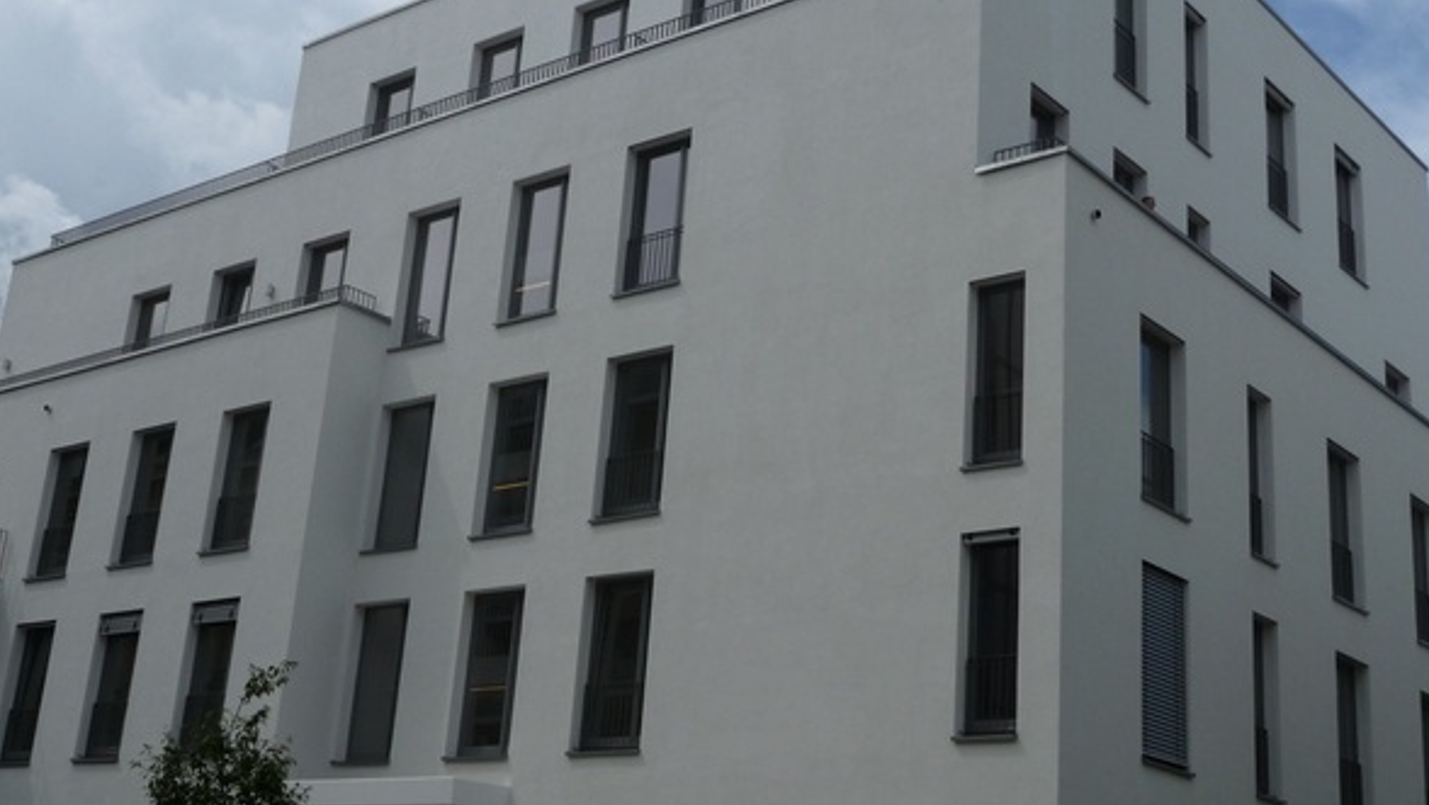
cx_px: 719
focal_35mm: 50
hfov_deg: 41.3
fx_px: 1895
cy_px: 321
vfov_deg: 23.9
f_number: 4.1
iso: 100
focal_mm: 7.6
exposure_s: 1/1300
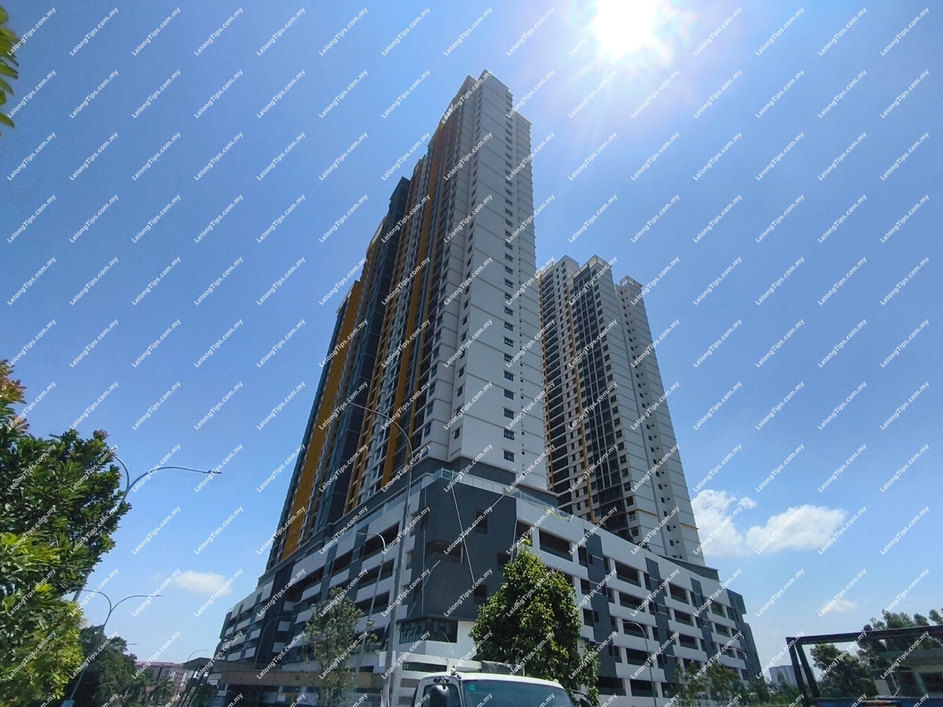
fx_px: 409
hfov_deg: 98.2
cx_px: 472
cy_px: 354
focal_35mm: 15
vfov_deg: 81.7
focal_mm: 1.65
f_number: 2.2
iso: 64
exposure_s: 1/9804
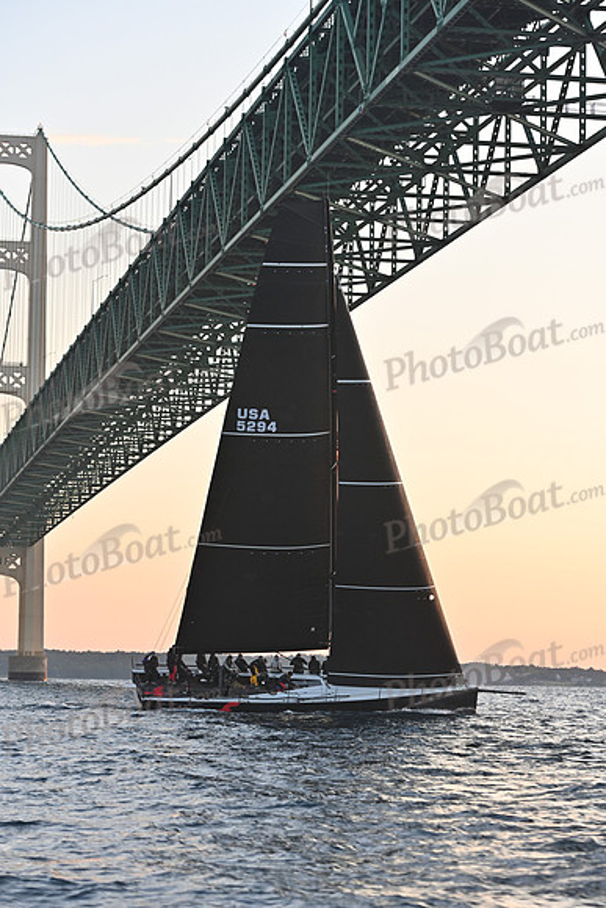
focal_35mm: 100
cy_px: 454
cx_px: 303
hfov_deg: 13.7
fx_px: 2523
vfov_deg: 20.4
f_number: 4.5
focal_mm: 100
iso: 800
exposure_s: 1/400
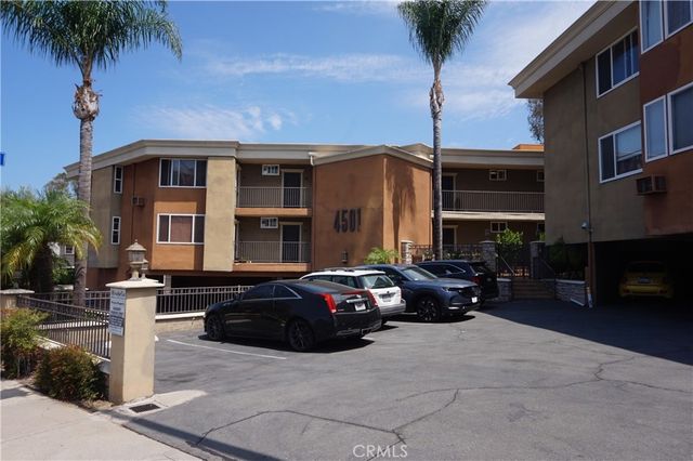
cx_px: 346
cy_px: 230
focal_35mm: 24
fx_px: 462
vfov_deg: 53.1
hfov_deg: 73.8
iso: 100
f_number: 14
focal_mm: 16
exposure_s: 1/100
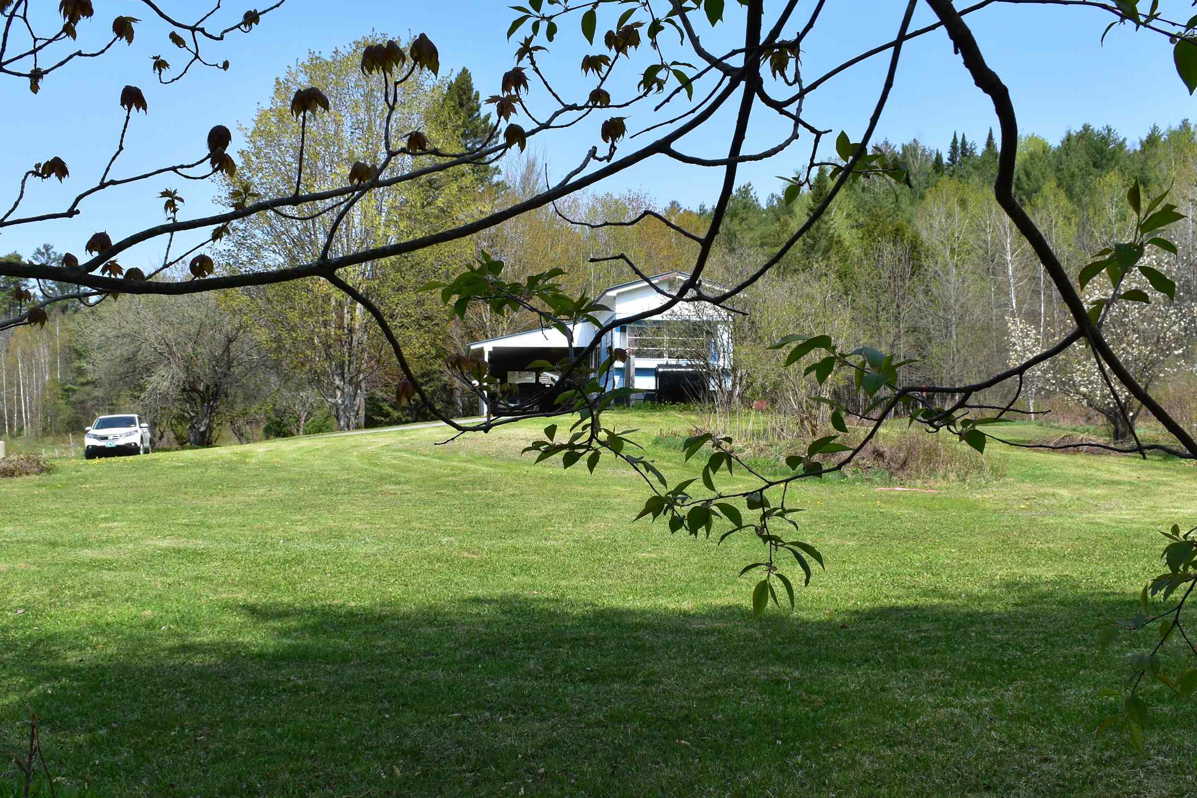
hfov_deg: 50.6
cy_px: 448
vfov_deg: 35.0
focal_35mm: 38
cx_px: 552
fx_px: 1263
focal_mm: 18
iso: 400
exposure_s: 1/400
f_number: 11
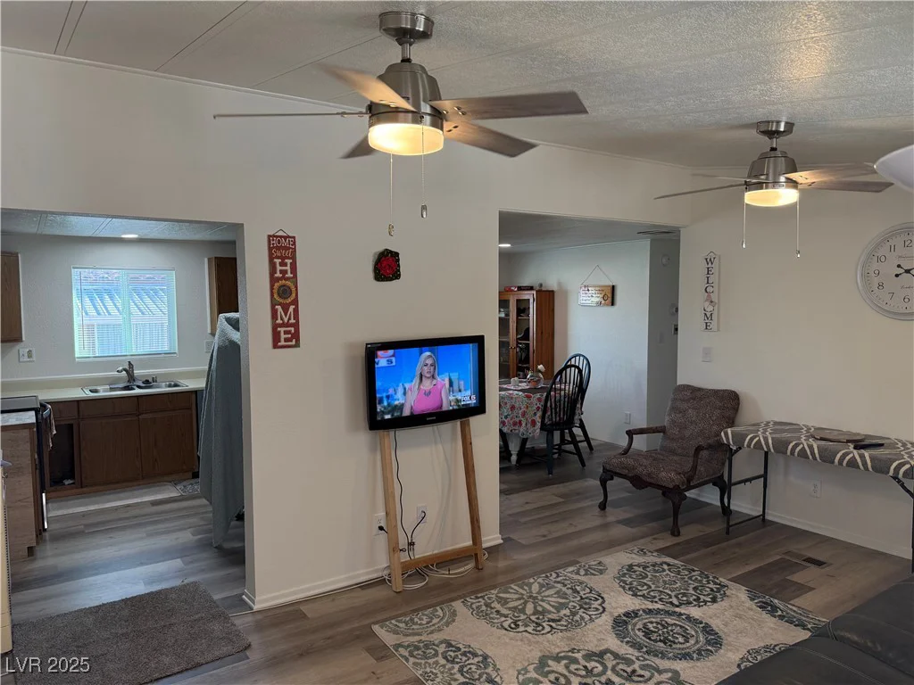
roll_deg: -0.1
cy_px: 342
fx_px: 634
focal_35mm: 24
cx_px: 457
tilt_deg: -4.0
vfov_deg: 56.8
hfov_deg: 71.6
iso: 200
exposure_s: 1/170
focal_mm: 6.76
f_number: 1.78
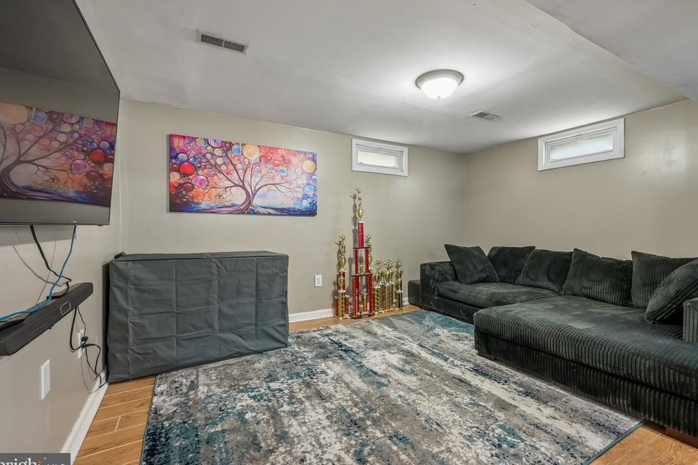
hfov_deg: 96.7
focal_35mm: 16
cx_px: 362
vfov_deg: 73.7
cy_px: 231
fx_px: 310
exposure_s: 1/2
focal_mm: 15
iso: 400
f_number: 11
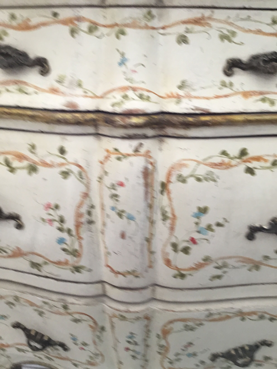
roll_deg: -4.0
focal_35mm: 31
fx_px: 331
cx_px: 138
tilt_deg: -22.9
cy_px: 184
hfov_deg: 45.4
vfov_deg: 58.4
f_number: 2.4
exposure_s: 1/33
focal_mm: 3.3
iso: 80
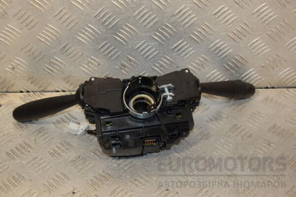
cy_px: 98
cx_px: 148
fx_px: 493
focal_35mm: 60
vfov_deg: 22.6
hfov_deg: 33.4
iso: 800
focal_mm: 40
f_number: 5.6
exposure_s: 1/200
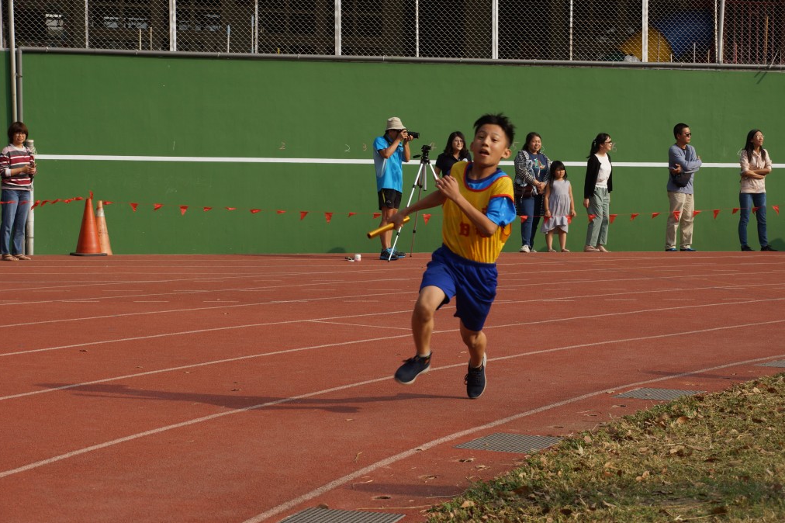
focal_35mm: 84
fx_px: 1820
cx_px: 394
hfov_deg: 24.3
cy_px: 260
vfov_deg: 16.3
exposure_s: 1/400
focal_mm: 55
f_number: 7.1
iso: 100
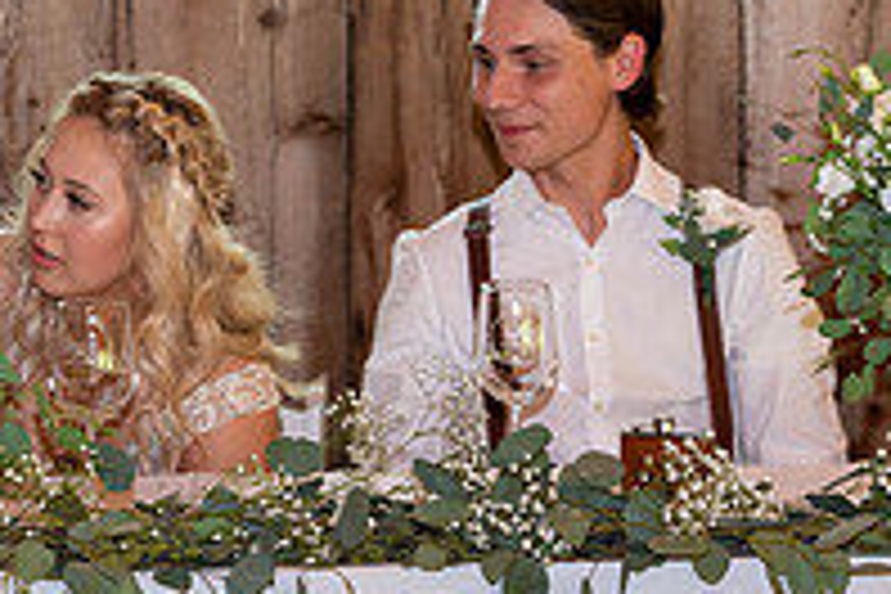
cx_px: 189
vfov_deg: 6.7
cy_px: 68
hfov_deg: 10.0
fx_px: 5073
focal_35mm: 205
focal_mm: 70
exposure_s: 1/60
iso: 1800
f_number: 4
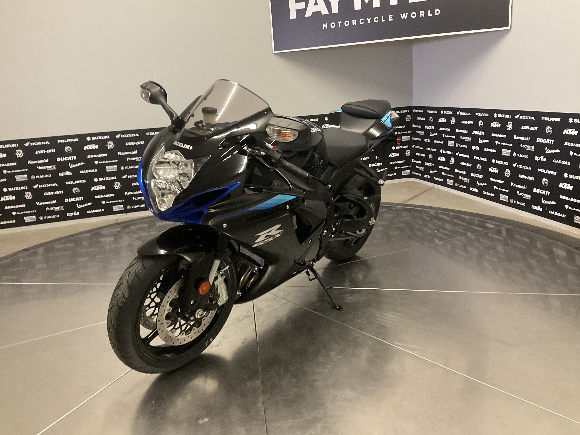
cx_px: 290
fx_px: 486
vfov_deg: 48.2
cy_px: 218
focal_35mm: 29
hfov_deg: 61.7
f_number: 1.8
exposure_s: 1/40
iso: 200
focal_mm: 3
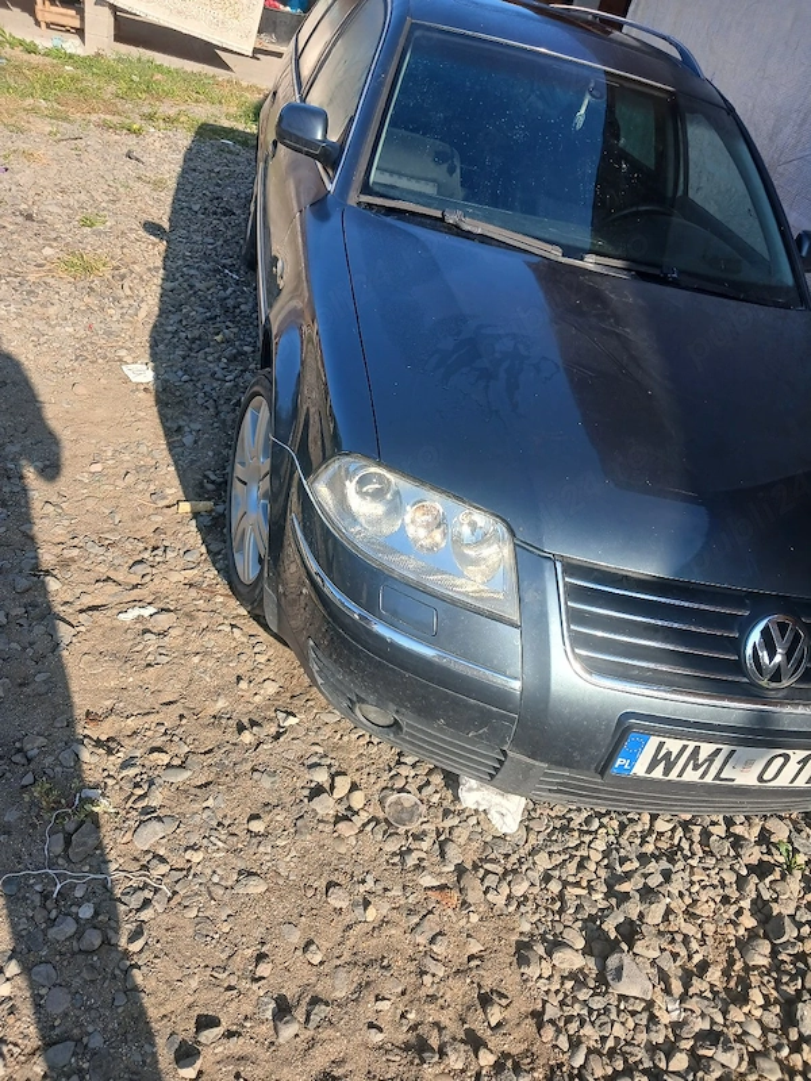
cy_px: 540
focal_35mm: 27
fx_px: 843
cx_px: 406
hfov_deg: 51.4
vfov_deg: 65.3
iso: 20
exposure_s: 1/238
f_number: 1.8
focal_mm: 3.98
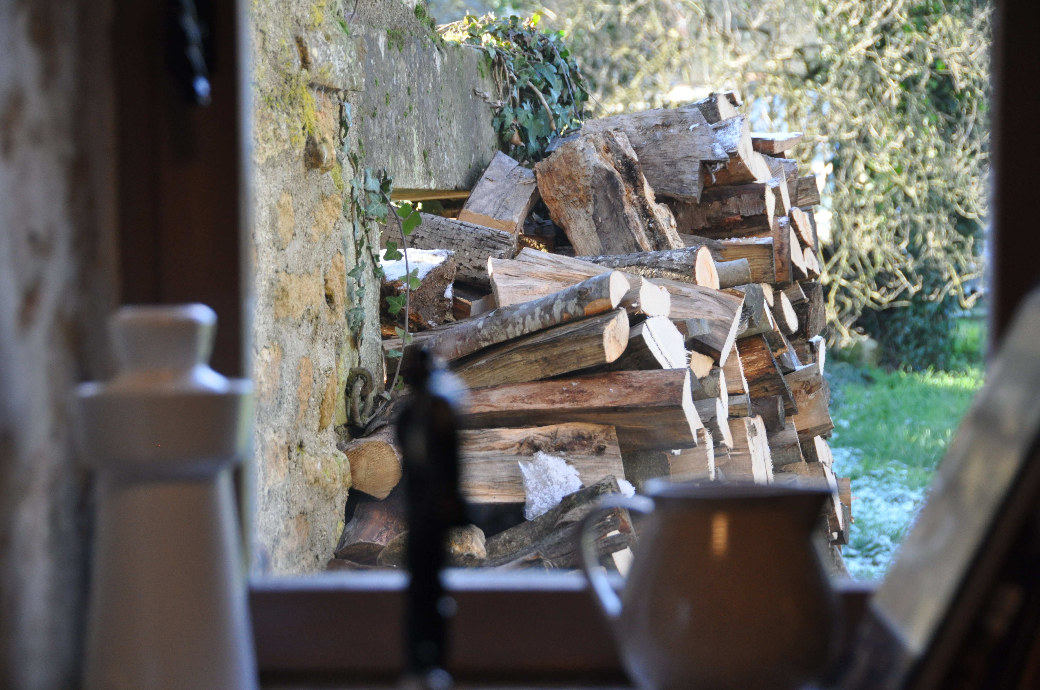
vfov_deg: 12.1
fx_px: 3246
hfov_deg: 18.2
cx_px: 520
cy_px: 345
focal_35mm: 112
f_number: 5
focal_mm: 75
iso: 800
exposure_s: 1/160
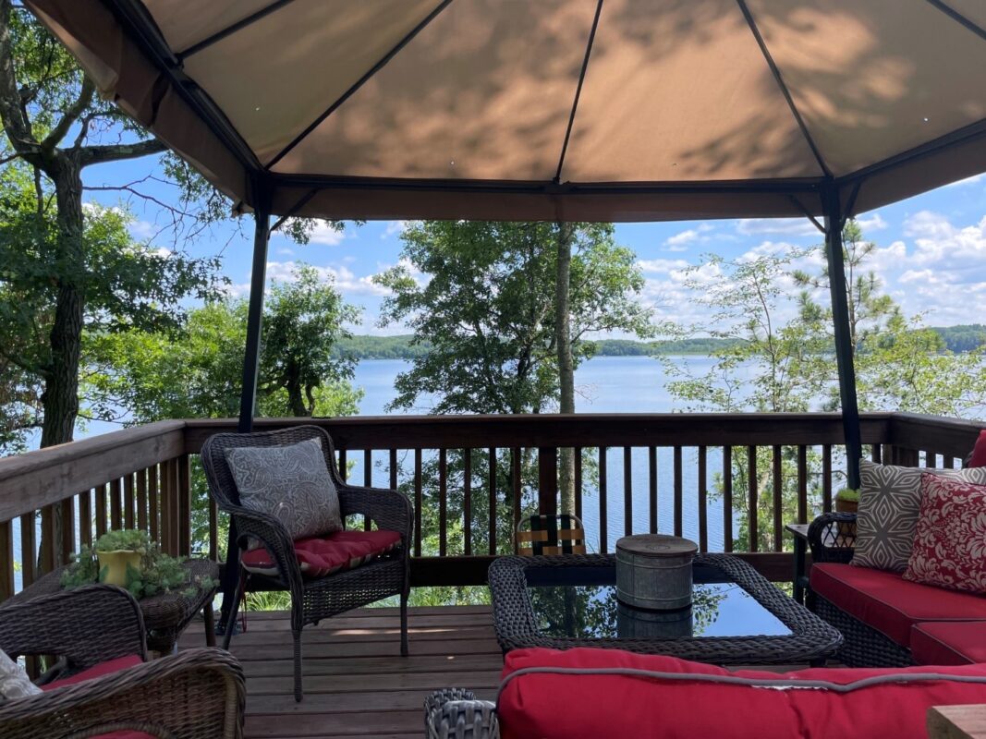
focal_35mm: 26
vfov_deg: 53.1
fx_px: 740
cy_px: 370
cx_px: 493
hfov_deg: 67.3
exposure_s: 1/1416
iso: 32
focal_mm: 4.2
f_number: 1.6
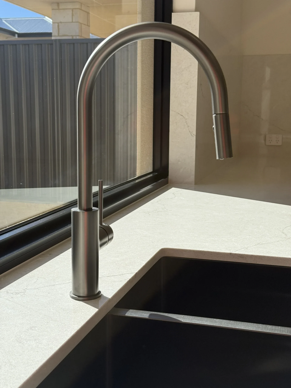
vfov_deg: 39.7
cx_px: 146
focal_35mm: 48
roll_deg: -2.0
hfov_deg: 30.3
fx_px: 538
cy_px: 194
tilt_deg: -8.6
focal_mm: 6.76
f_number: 1.78
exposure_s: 1/4878
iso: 80
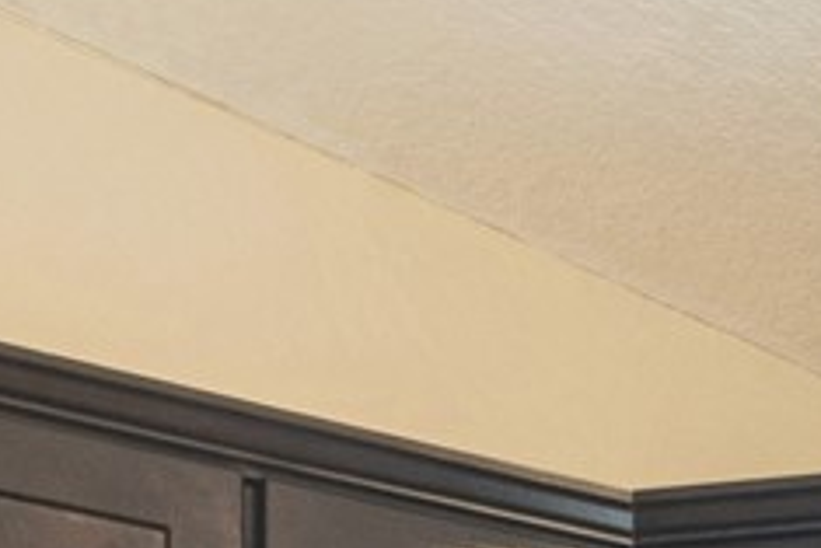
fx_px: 2966
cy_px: 1754
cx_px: 1259
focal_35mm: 130
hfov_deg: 14.6
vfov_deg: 8.5
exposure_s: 1/3.33
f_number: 10
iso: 400
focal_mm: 18
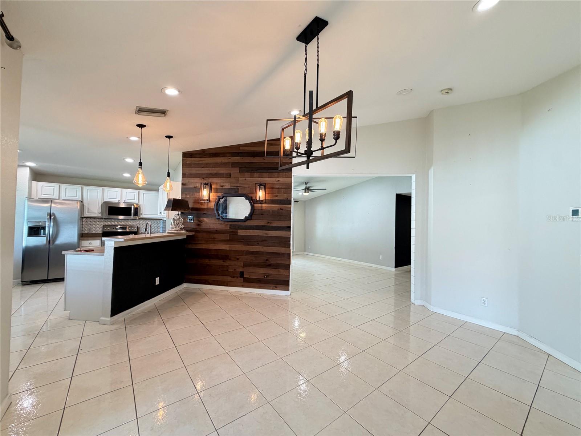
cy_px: 218
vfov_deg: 85.7
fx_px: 235
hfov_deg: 102.1
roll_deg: -1.3
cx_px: 290
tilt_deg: -0.6
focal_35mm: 14
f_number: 2.2
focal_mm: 2.22
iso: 160
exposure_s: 1/60
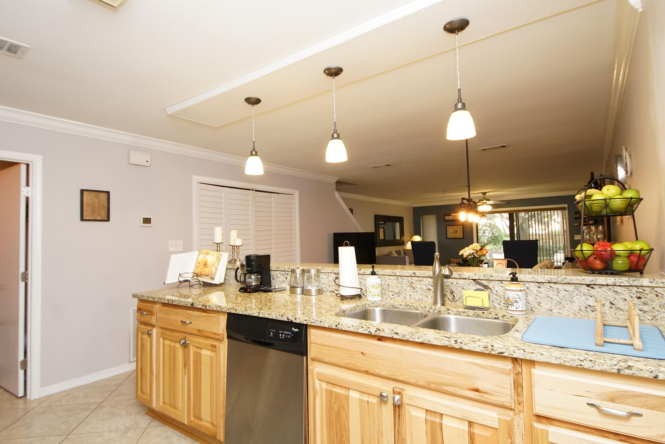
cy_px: 222
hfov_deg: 90.0
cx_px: 332
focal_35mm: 18
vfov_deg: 67.4
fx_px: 333
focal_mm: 12
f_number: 5.6
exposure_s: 1/60
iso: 2000
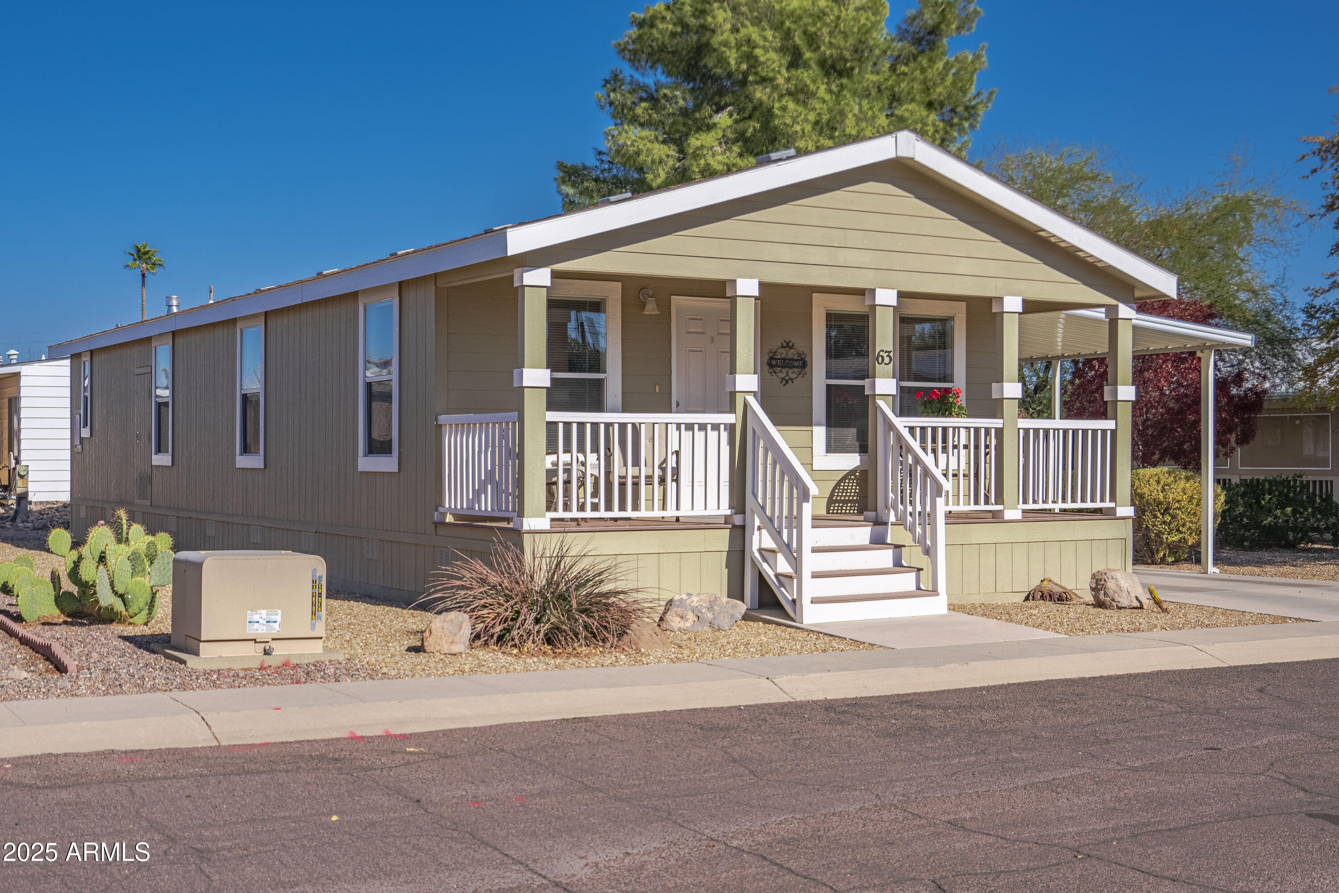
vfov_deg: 29.9
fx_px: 1674
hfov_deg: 43.6
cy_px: 446
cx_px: 670
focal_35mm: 45
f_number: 8
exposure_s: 1/8000
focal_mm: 30
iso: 160
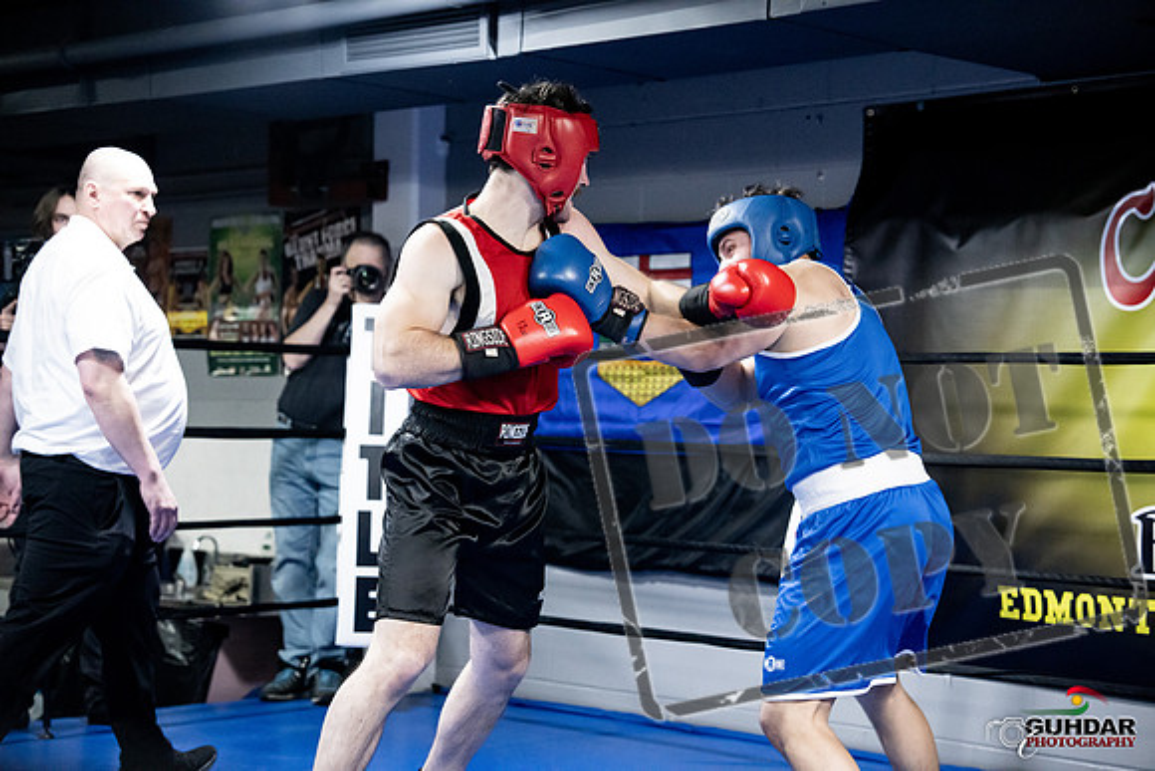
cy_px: 386
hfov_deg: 28.8
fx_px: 2246
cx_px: 578
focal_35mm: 70
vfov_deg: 19.5
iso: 10000
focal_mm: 70
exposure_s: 1/1000
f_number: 2.8
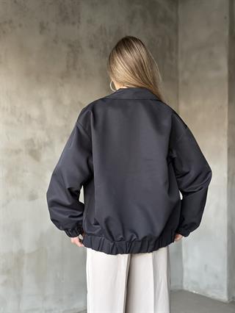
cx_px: 118
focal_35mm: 48
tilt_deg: +1.8
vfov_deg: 39.6
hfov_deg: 30.3
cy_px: 156
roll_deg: -1.4
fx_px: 434
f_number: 1.78
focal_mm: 6.86
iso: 400
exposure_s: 1/40
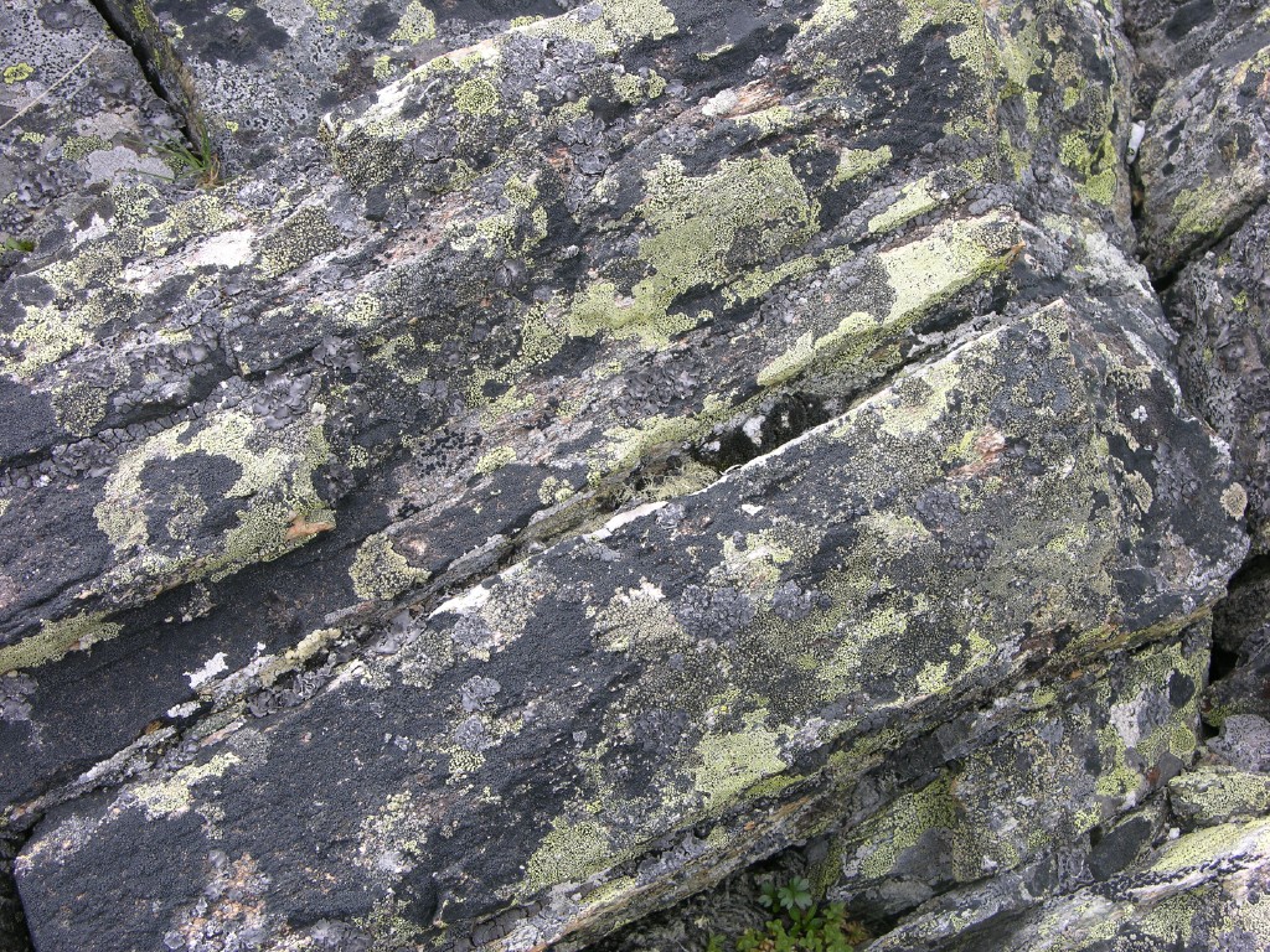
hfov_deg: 27.8
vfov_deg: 21.0
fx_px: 2568
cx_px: 635
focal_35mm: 70
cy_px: 476
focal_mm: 17.8
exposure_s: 1/115
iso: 50
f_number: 4.7
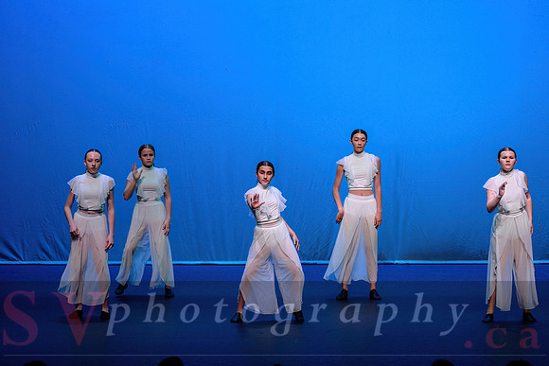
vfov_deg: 11.3
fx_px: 1858
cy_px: 154
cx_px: 319
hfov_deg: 16.8
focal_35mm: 122
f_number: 2.8
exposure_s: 1/500
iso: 1600
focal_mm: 105
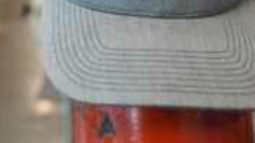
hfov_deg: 27.2
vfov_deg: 15.4
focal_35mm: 75
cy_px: -38
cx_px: 21
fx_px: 507
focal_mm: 31
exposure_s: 1/60
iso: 640
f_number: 4
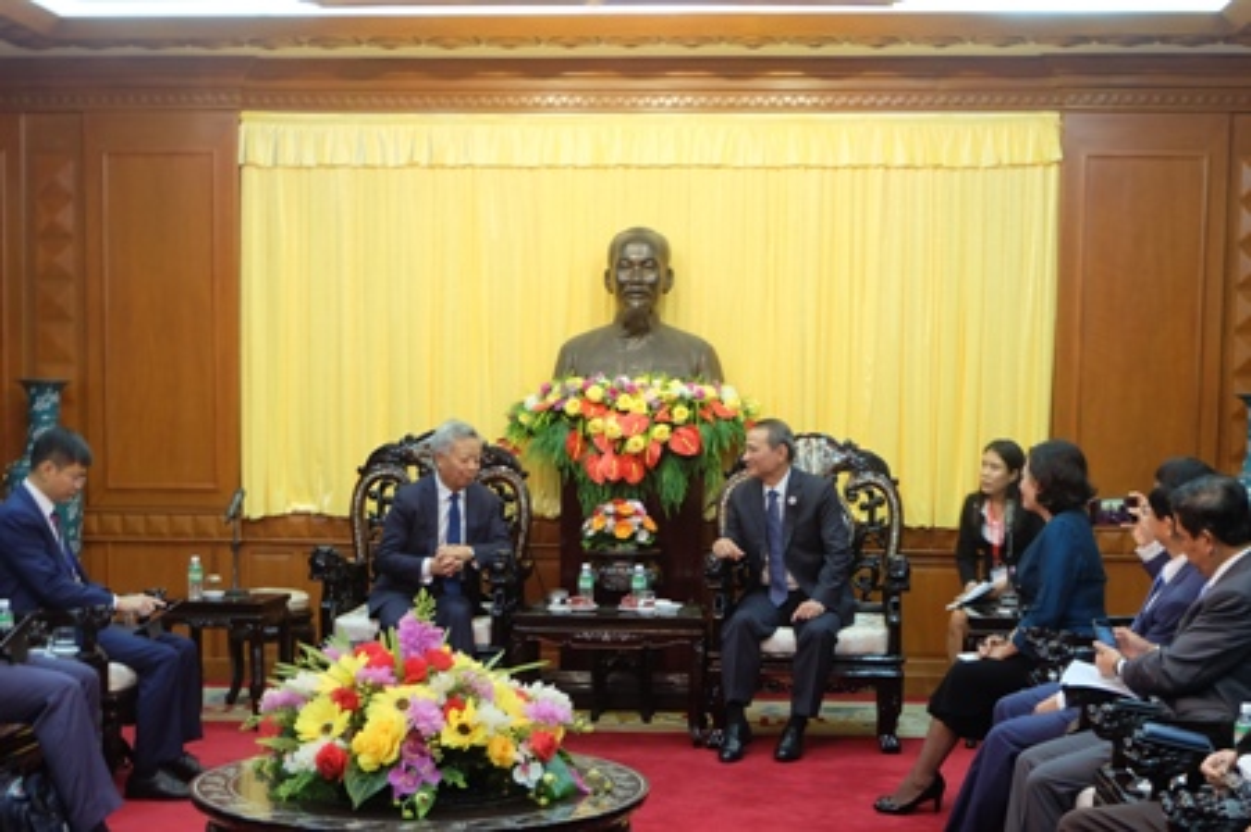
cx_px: 626
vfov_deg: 30.5
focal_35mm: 44
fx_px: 1528
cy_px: 416
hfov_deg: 44.5
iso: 800
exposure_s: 1/15
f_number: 4.7
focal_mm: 29.5
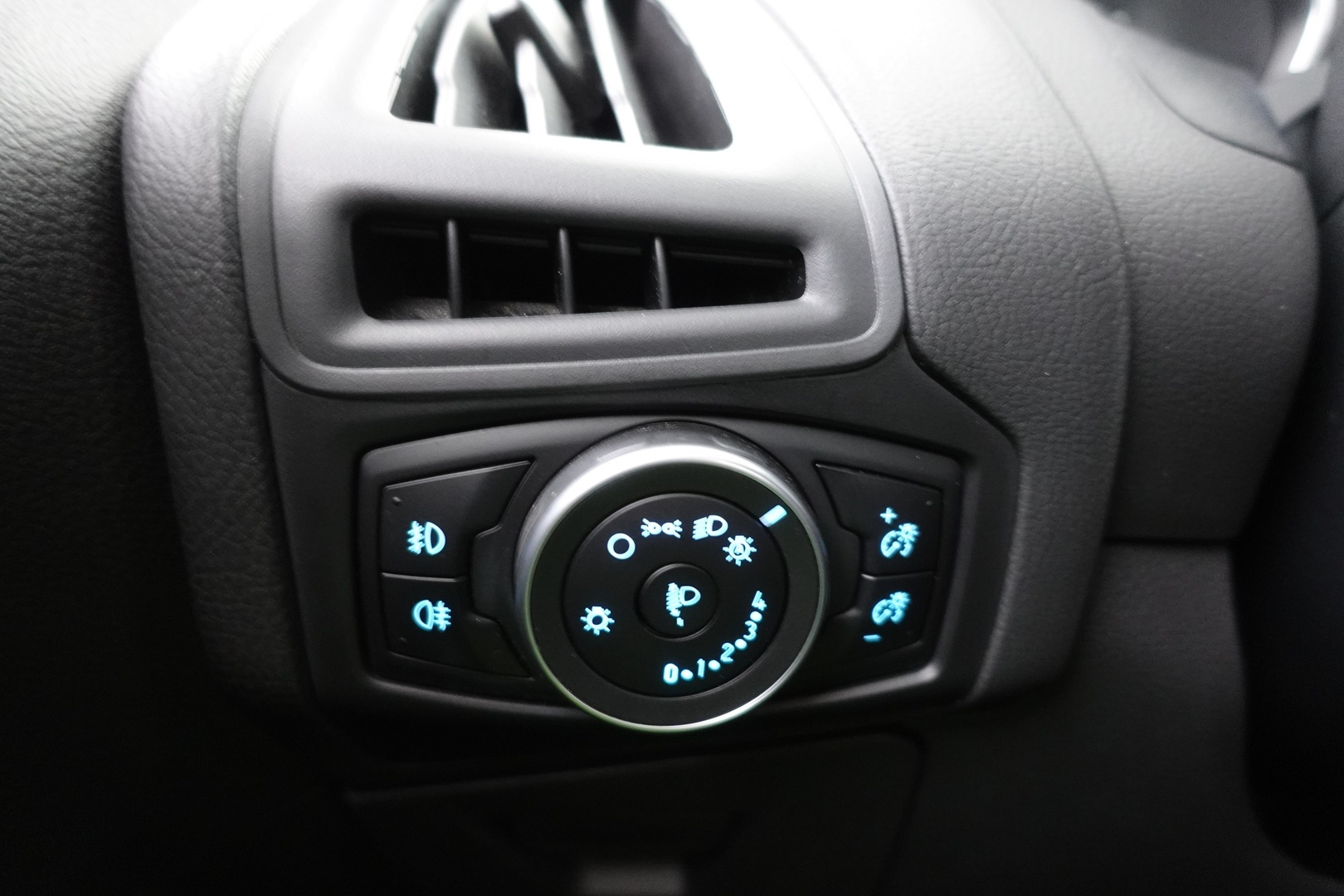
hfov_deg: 73.7
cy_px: 448
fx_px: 896
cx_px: 672
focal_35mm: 24
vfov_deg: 53.1
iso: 1600
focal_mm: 9.4
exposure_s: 1/6
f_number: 1.8
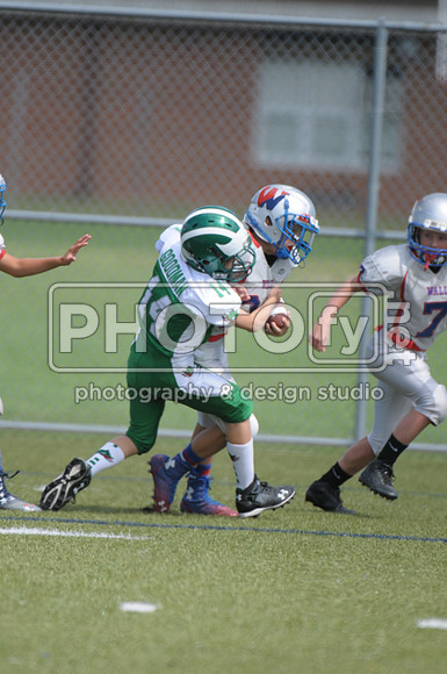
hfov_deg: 2.3
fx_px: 11208
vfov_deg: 3.4
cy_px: 337
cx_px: 224
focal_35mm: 600
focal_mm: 400
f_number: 4
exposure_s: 1/2500
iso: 500
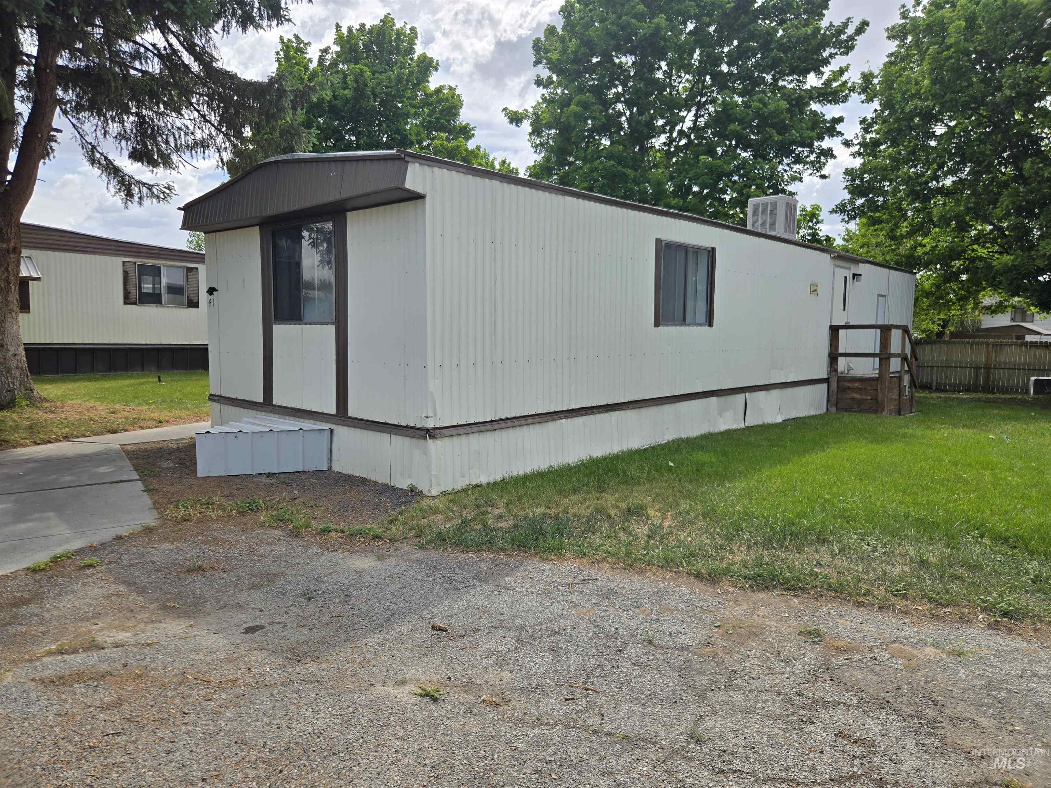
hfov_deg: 73.9
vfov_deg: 58.9
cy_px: 394
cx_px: 526
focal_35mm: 23
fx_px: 698
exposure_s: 1/2071
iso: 25
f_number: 1.8
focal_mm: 5.4
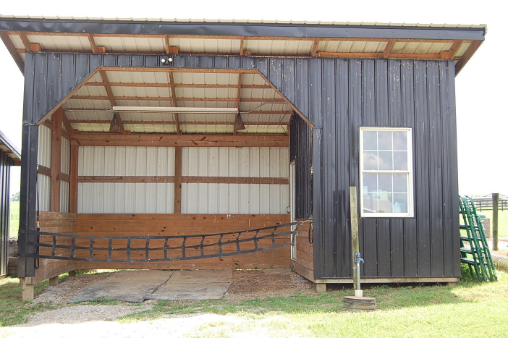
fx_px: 635
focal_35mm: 45
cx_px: 250
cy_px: 158
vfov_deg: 29.8
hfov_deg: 43.6
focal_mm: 28
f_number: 6.3
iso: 200
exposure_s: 1/160
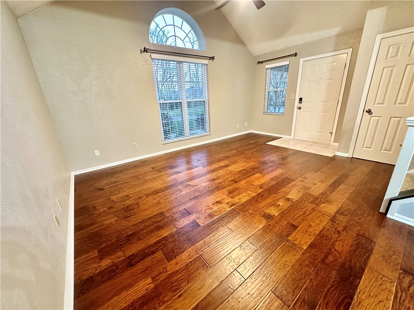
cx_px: 207
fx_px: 167
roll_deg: +2.9
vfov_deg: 85.7
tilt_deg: -18.4
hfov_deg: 102.1
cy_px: 155
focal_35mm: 14
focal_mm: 2.22
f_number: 2.2
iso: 800
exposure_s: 1/60
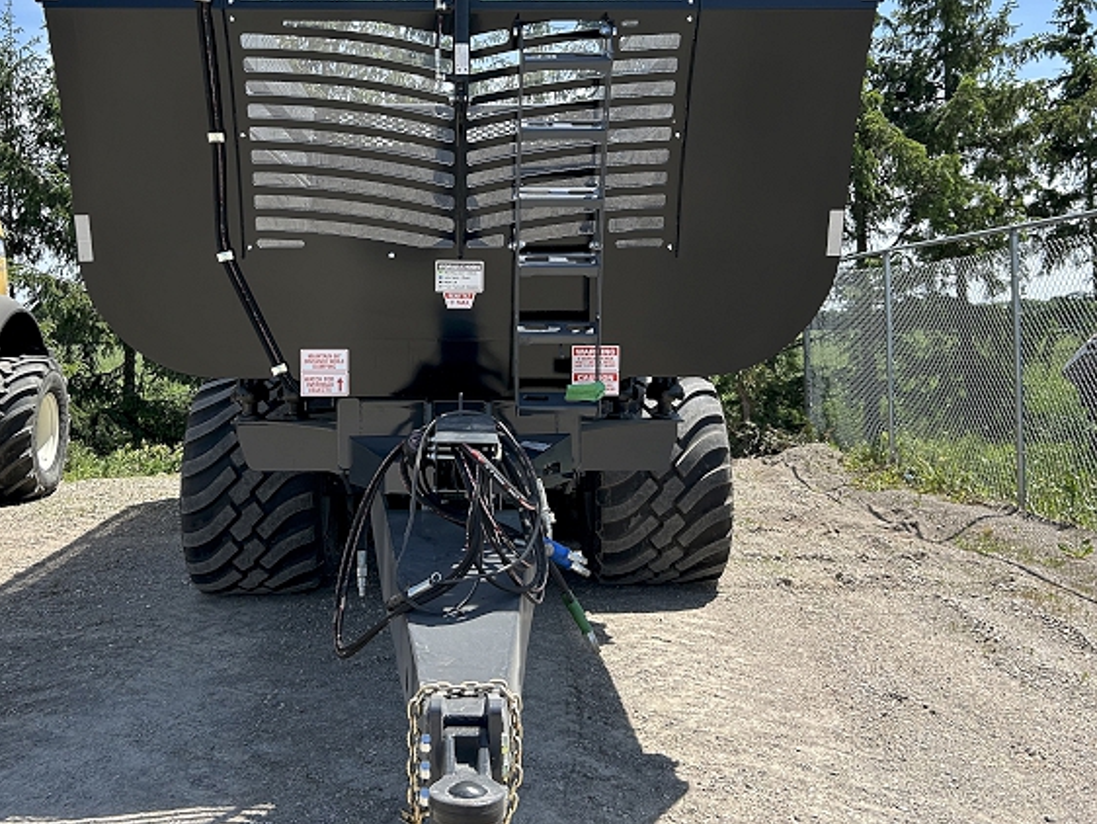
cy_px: 283
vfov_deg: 38.3
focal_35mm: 37
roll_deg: +1.0
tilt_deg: +3.4
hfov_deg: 49.9
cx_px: 457
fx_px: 1173
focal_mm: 5.7
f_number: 1.5
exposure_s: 1/2045
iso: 50
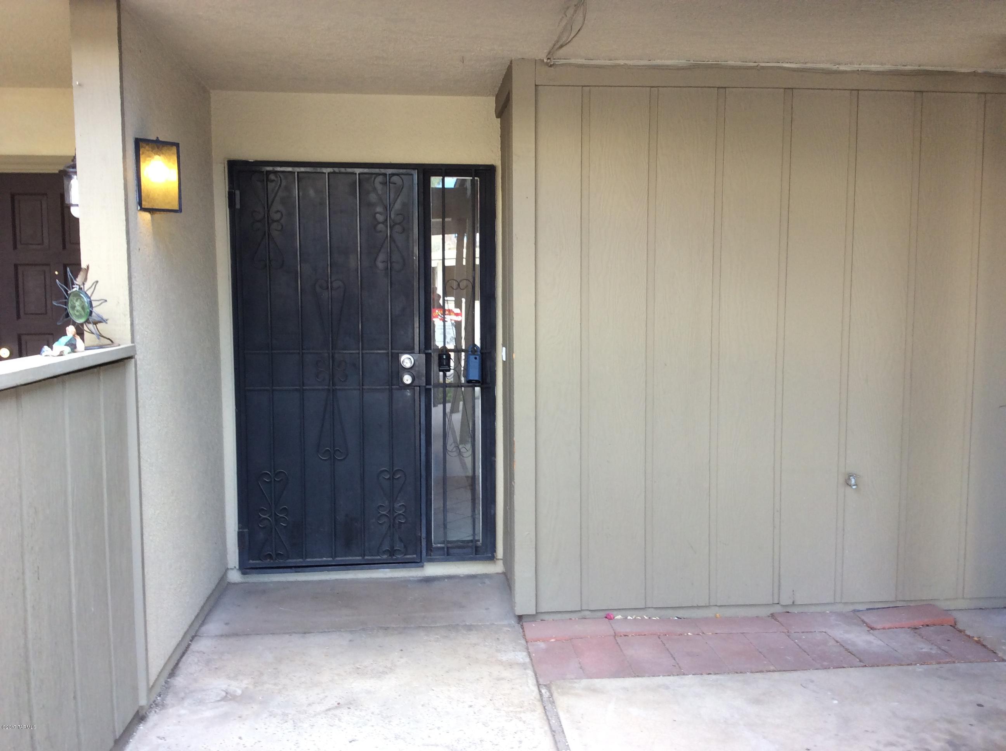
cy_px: 376
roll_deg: -1.7
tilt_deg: -6.5
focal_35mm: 32
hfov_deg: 56.9
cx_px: 503
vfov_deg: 44.1
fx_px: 929
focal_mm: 3.3
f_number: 2.4
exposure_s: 1/60
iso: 32
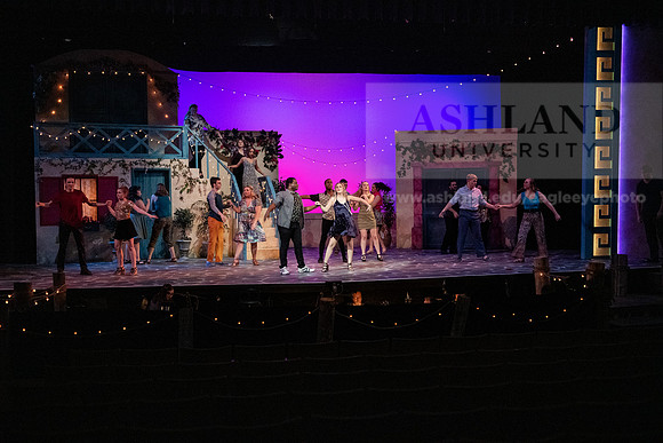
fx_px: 737
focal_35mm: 40
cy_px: 222
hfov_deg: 48.4
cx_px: 332
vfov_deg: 33.4
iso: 6400
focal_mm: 40
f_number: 2.8
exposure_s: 1/400
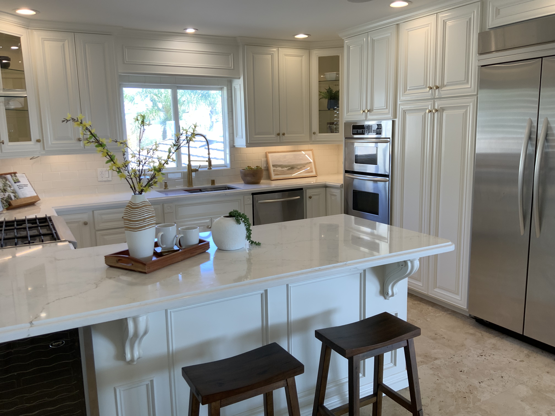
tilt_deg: -9.6
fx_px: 465
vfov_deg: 48.2
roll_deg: +0.5
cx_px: 278
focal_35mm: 29
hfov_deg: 61.7
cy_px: 208
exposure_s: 1/120
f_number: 1.8
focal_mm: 3
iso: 40
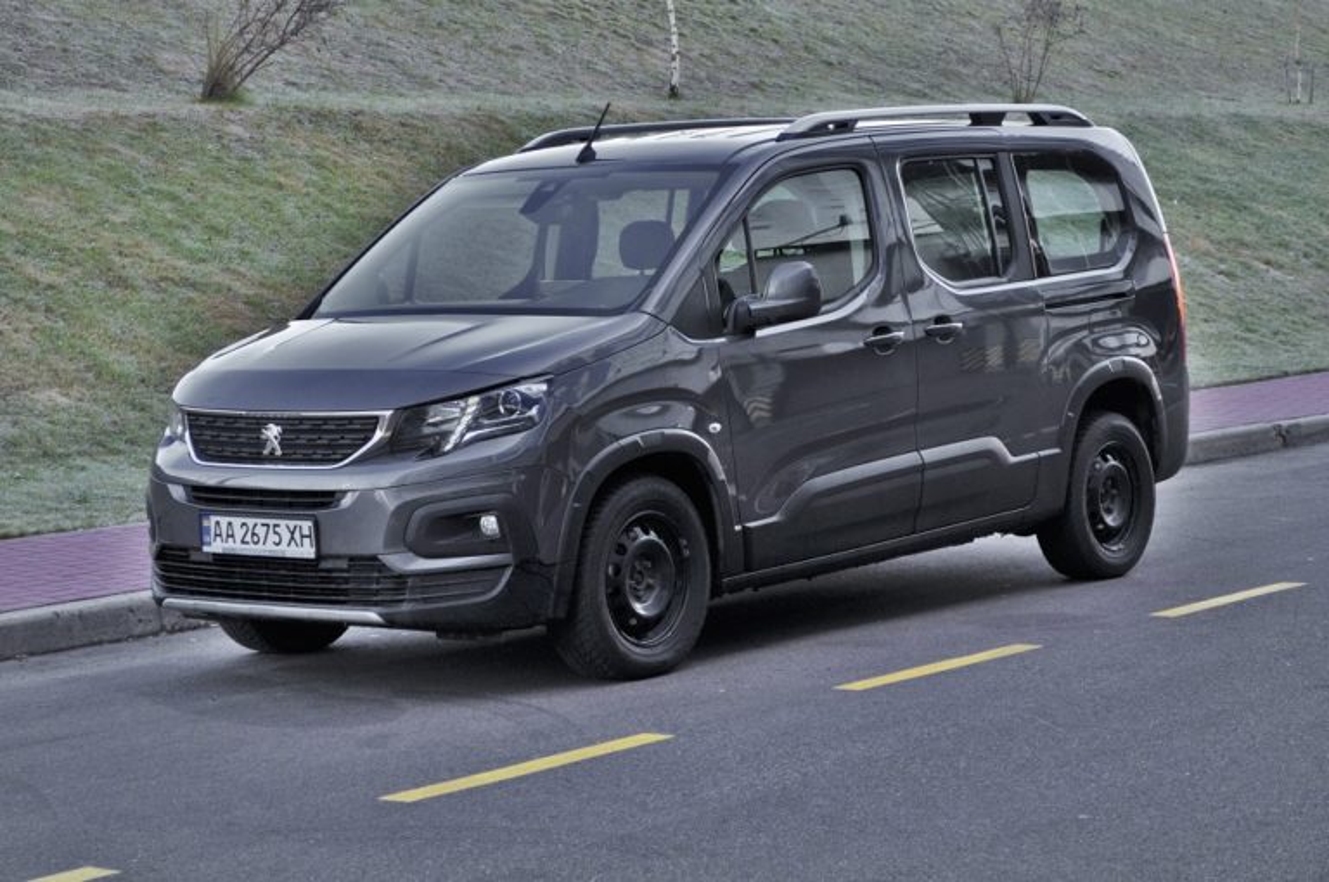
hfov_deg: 24.6
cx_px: 664
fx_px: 3042
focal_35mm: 82
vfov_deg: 16.5
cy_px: 441
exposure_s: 1/125
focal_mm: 55
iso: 200
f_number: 5.6
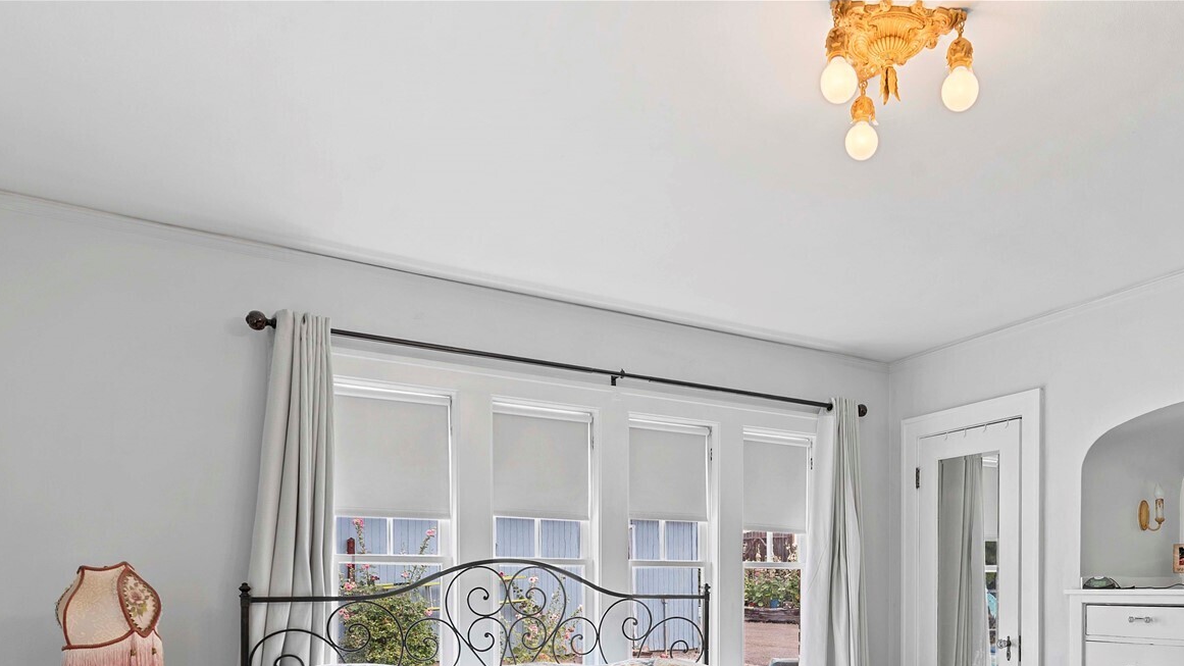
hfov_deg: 70.6
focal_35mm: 26
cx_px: 746
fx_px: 816
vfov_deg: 41.5
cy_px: 576
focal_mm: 17
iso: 200
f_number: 8
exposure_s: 1/4
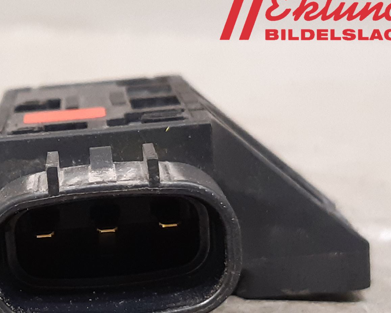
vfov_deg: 32.7
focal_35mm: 45
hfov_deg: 39.6
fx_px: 521
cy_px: 243
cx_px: 81
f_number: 1.7
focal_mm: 3.93
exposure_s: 1/33
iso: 250
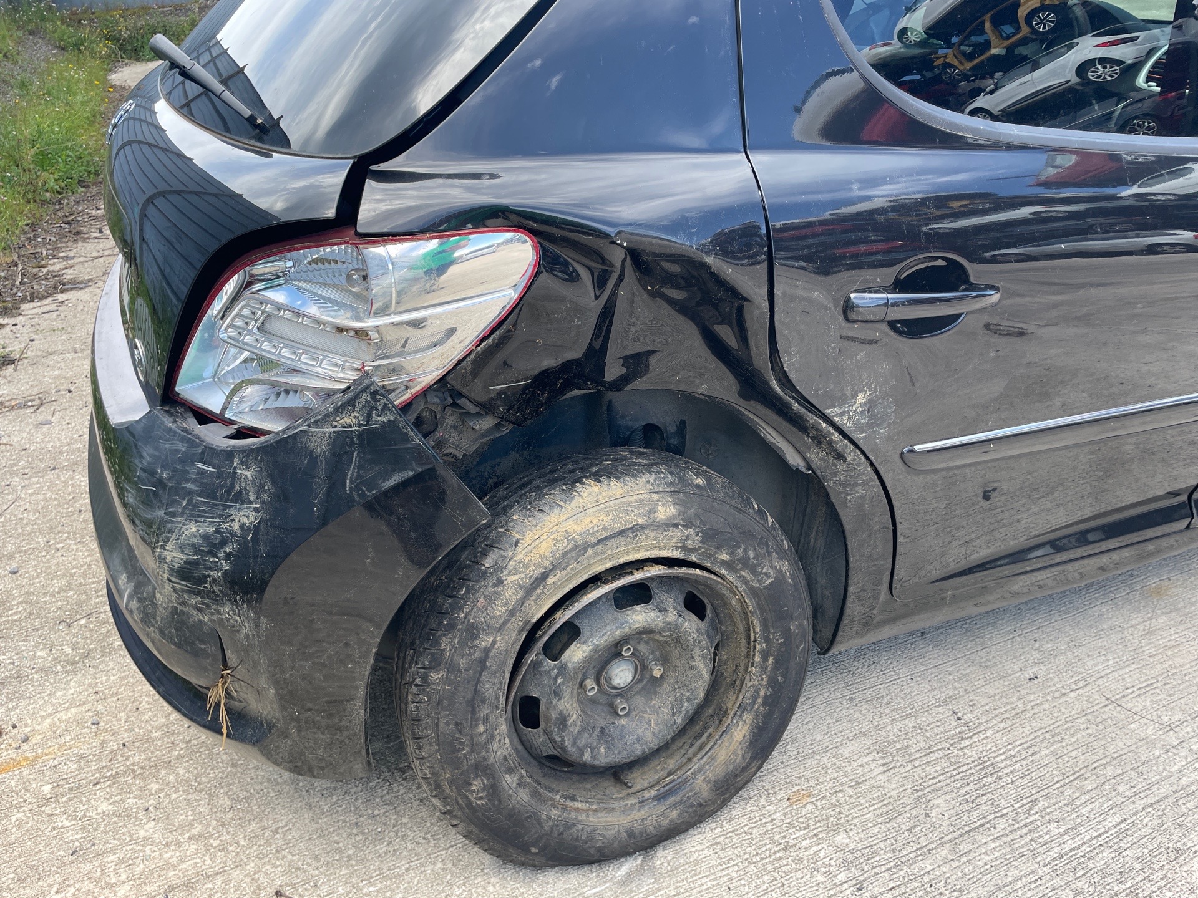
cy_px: 449
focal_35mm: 26
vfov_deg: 53.1
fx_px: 900
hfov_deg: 67.3
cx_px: 599
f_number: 1.6
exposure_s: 1/387
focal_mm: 4.2
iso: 32
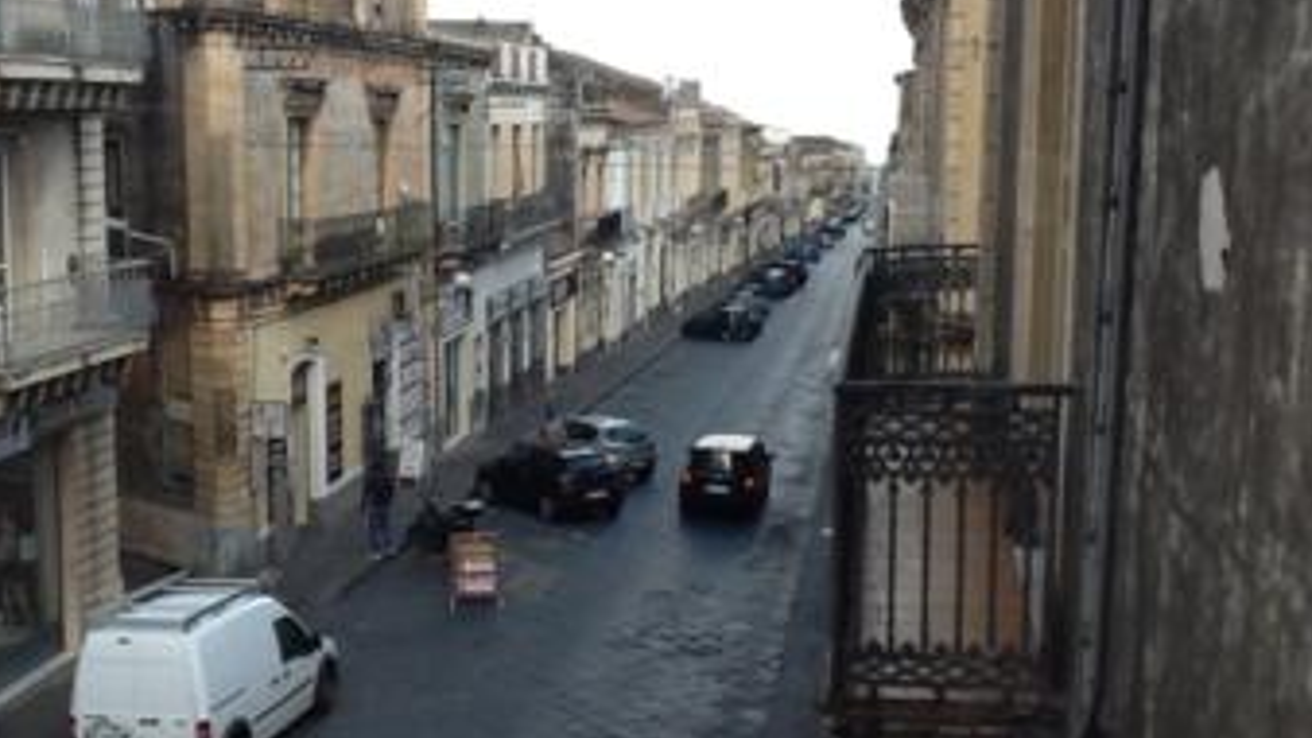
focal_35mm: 49
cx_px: 648
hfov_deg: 42.1
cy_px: 348
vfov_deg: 24.4
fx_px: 1704
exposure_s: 1/232
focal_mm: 2.03
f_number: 2.4
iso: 40
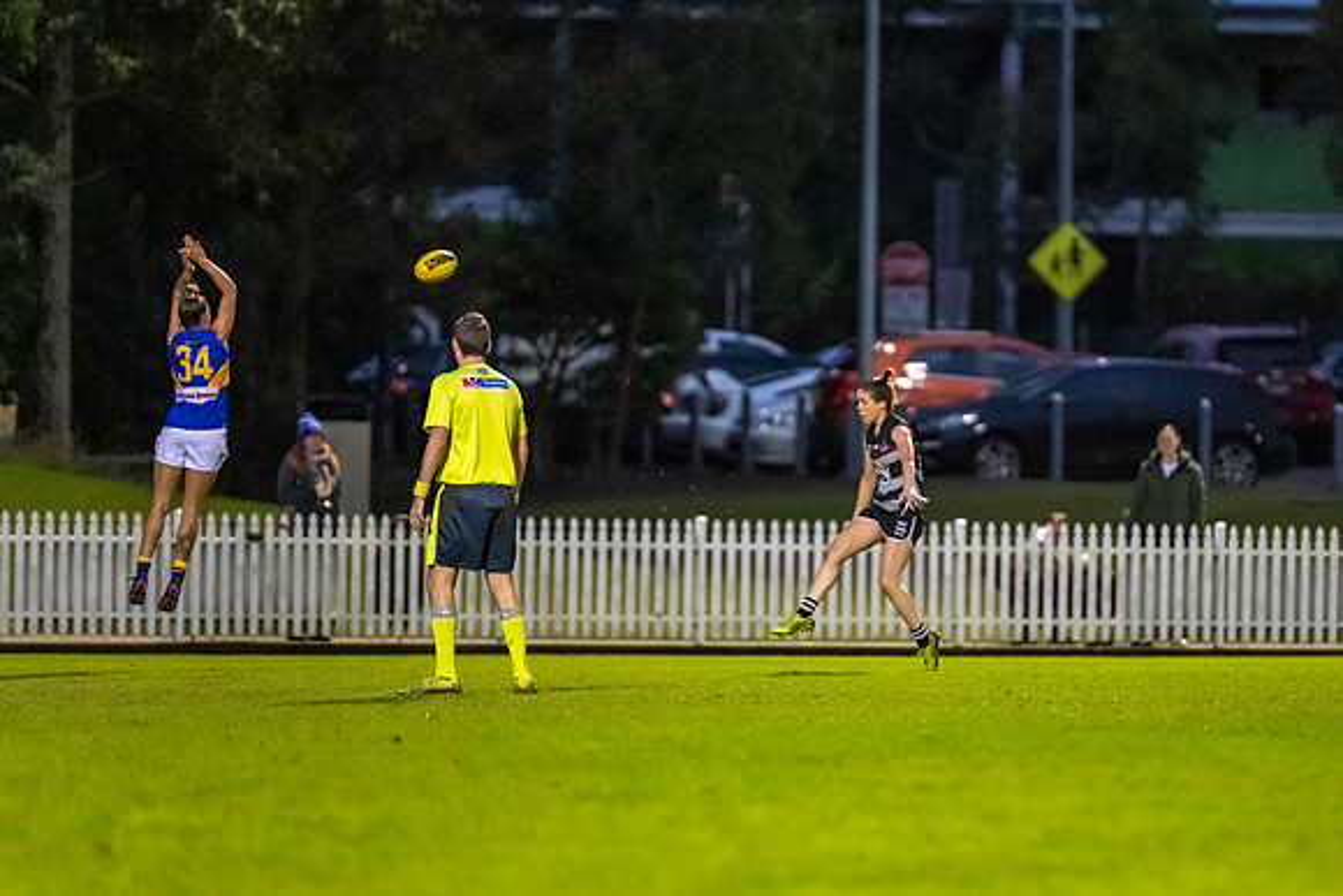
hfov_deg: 5.0
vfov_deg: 3.3
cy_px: 464
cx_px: 919
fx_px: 15476
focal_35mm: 415
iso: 8000
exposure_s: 1/1250
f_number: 2.8
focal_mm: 300
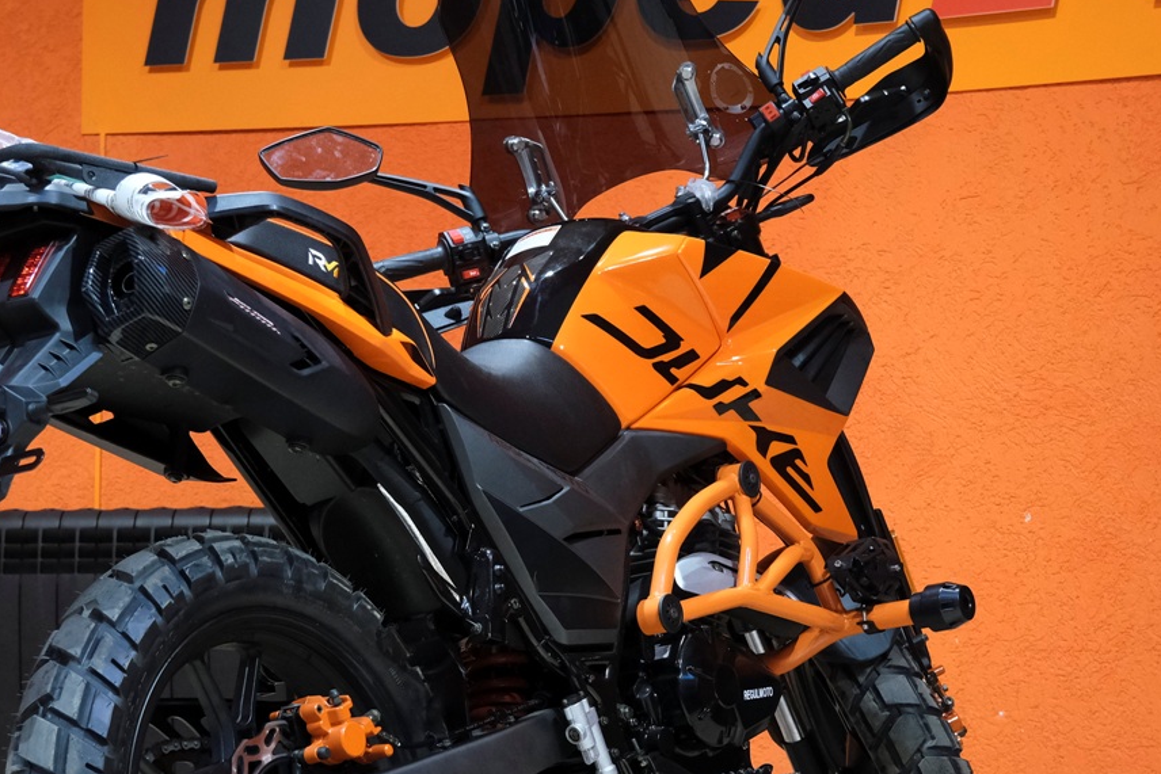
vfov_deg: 15.9
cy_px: 402
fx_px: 2774
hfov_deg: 23.6
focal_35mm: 86
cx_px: 548
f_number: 4
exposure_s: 1/100
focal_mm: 30.8
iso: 2000
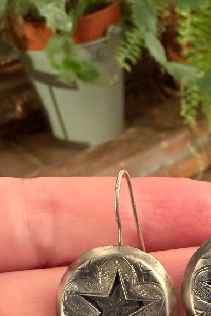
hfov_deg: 24.0
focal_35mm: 56
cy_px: 302
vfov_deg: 33.2
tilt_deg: -35.8
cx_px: 148
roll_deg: +7.0
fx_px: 492
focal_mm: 2.22
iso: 400
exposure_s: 1/50
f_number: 2.2
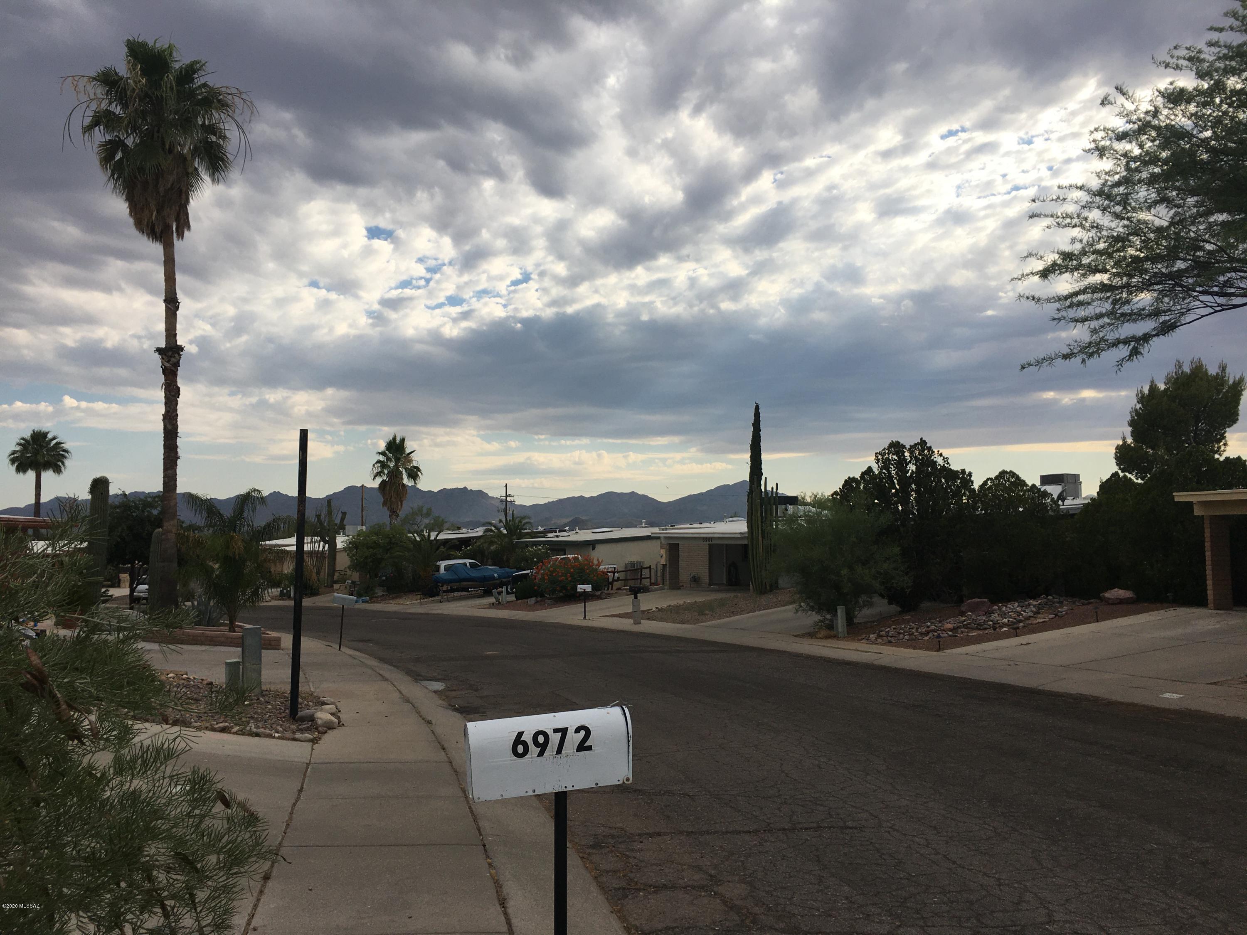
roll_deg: -0.2
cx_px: 624
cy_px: 468
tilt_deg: +6.3
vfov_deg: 48.2
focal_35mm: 29
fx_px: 1045
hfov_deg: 61.7
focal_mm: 4.15
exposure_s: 1/1876
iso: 25
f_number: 2.2
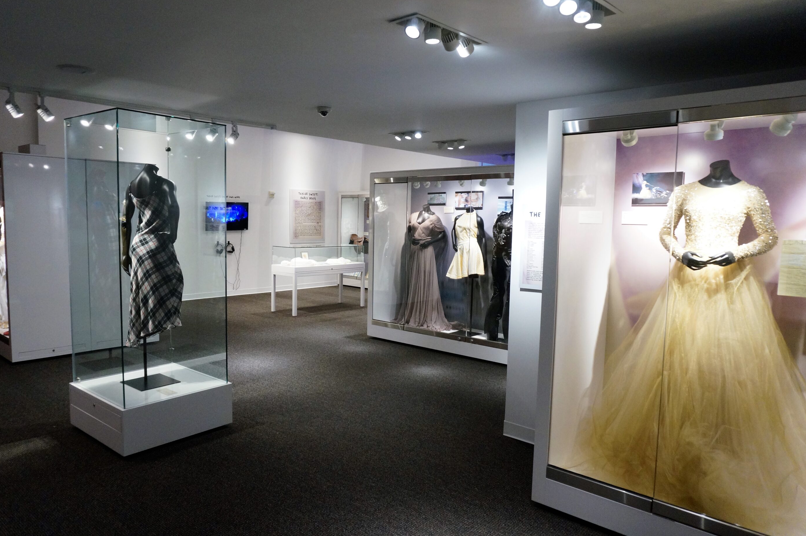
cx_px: 390
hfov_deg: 71.5
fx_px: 559
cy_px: 269
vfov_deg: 51.2
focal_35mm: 25
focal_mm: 16
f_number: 4
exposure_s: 1/160
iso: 1600
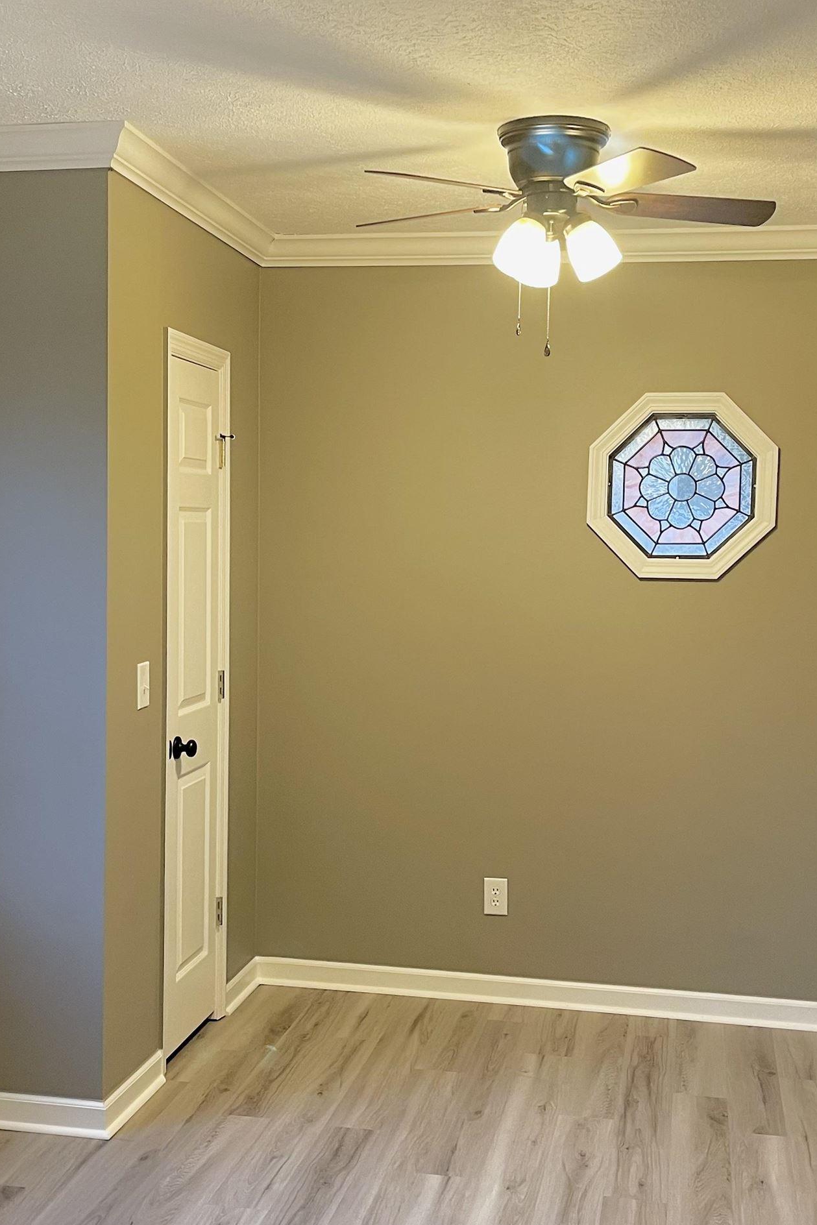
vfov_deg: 44.5
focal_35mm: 44
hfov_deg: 30.5
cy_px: 633
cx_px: 389
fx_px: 1497
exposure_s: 1/60
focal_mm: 5.1
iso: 200
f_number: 1.6
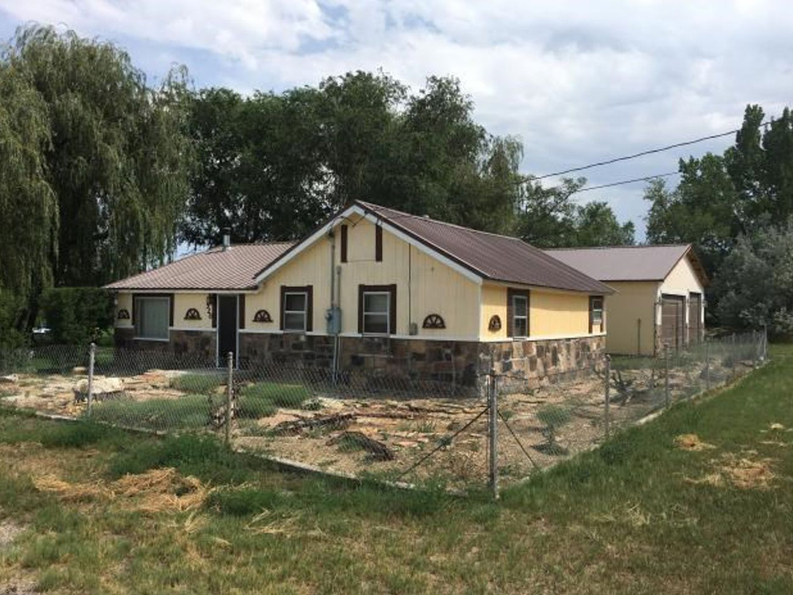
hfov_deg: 60.0
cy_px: 307
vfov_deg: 46.8
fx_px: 687
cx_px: 405
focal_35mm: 30
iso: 25
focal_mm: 4.15
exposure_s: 1/2262
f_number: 2.2
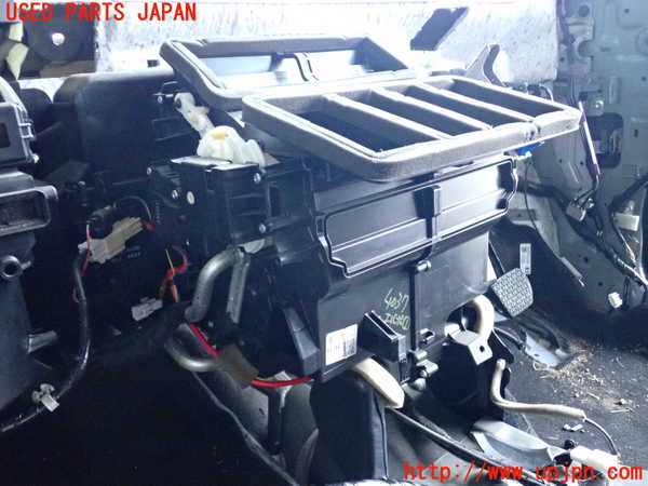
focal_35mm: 30
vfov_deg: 46.8
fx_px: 562
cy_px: 243
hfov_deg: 60.0
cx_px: 324
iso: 2500
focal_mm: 5.4
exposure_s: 1/125
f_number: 2.3
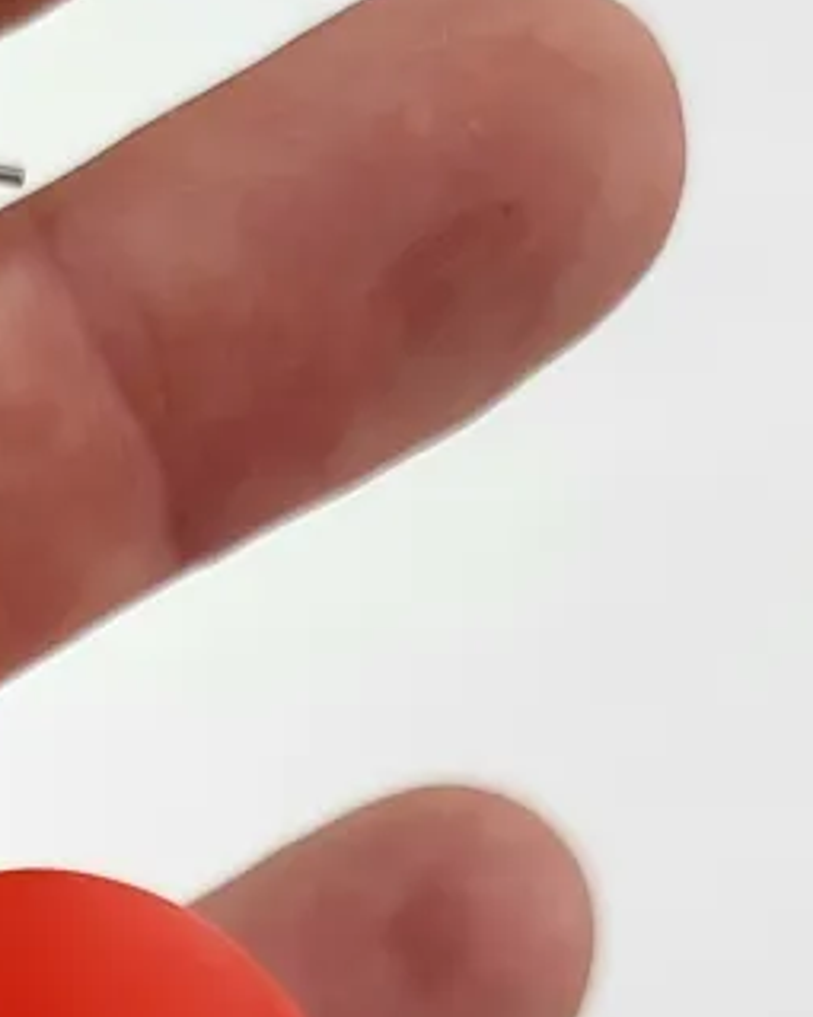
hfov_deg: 15.0
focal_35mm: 98
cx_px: -239
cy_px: 1452
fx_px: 2949
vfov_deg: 17.8
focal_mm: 5
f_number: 1.8
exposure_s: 1/101
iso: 50
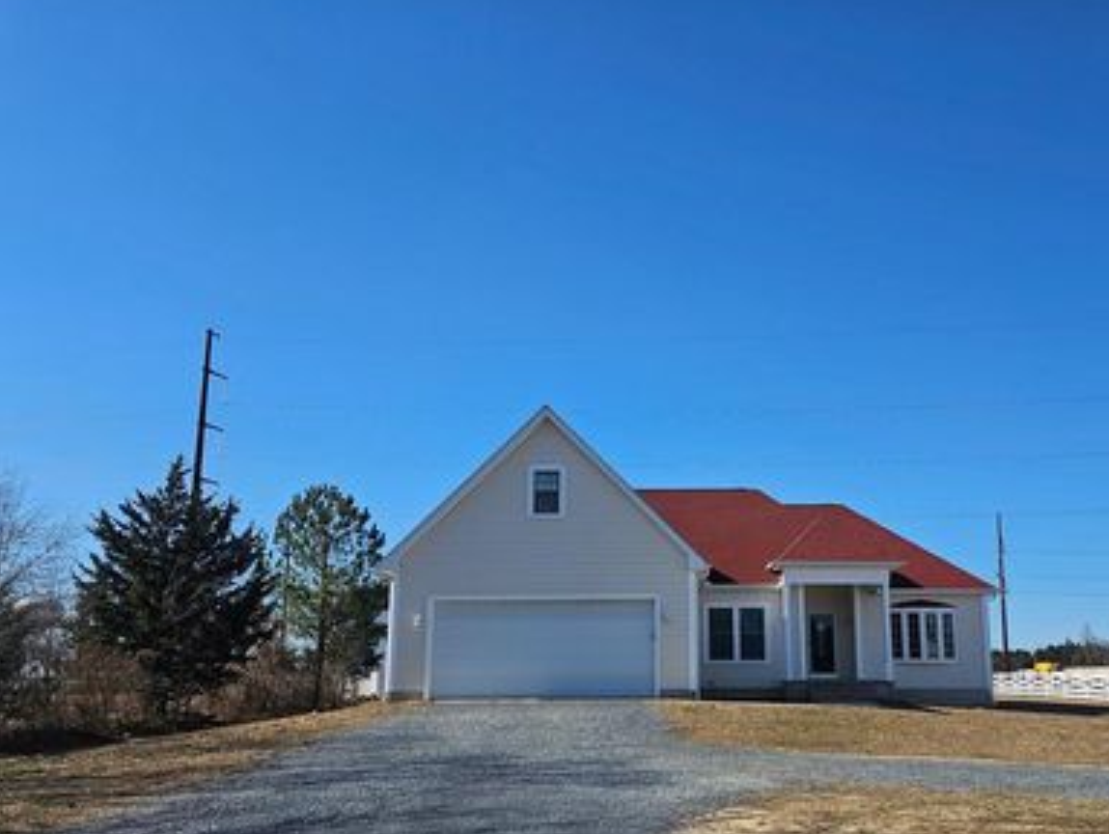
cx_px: 675
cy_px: 508
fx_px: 962
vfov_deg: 46.6
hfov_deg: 59.3
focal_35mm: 30
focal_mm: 6.3
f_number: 1.7
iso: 16
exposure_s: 1/1445
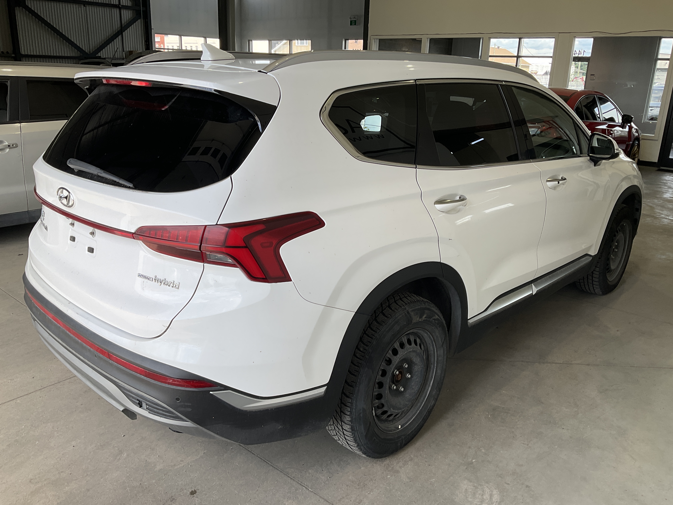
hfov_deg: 61.7
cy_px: 252
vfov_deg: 48.2
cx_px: 336
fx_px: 564
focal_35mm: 29
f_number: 1.8
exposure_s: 1/245
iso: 20
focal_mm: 3
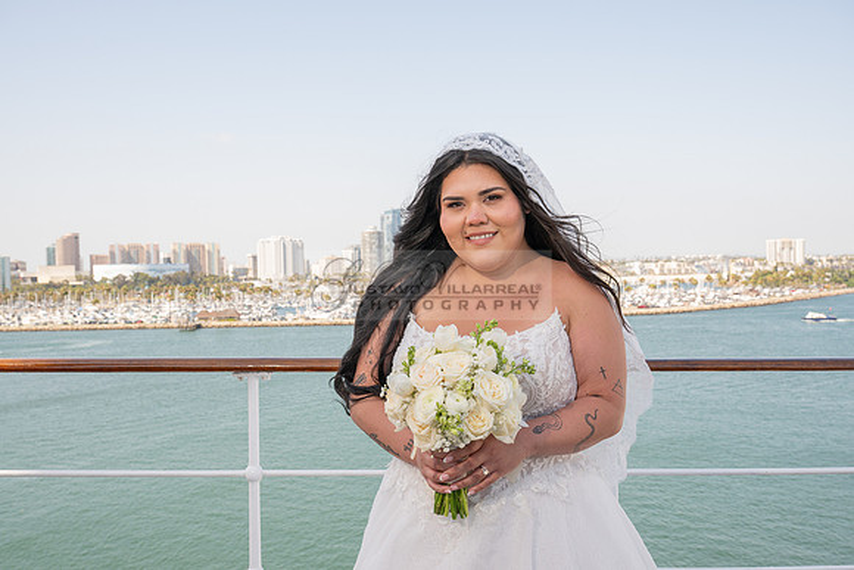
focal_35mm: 39
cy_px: 285
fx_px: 925
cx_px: 427
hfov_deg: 49.5
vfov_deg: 34.2
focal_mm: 39
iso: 200
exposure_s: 1/200
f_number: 9
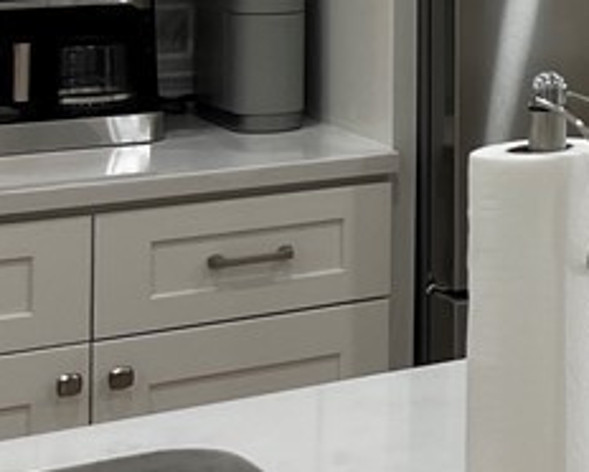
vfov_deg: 13.2
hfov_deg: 14.3
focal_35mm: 112
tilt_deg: -1.0
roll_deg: -1.1
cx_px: 1173
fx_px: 1954
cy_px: -167
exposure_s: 1/120
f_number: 1.5
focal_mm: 5.7
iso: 80
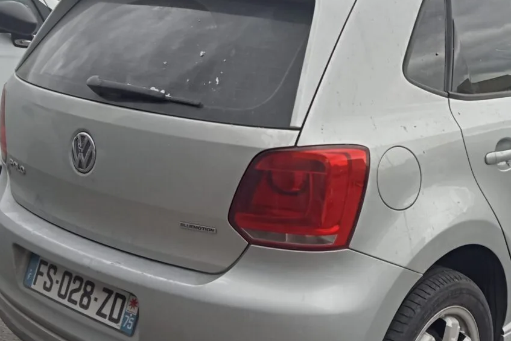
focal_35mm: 66
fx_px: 937
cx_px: 347
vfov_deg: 20.6
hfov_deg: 30.3
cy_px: 168
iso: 100
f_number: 2.2
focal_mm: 3.46
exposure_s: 1/439
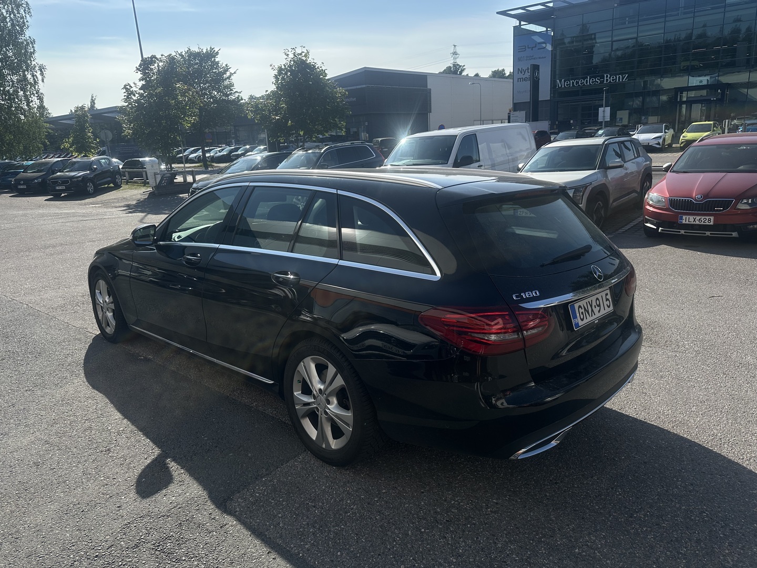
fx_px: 525
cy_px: 284
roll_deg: +3.1
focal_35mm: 24
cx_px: 378
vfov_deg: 56.8
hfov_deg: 71.6
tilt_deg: -14.0
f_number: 1.78
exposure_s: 1/5525
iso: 80
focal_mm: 6.86
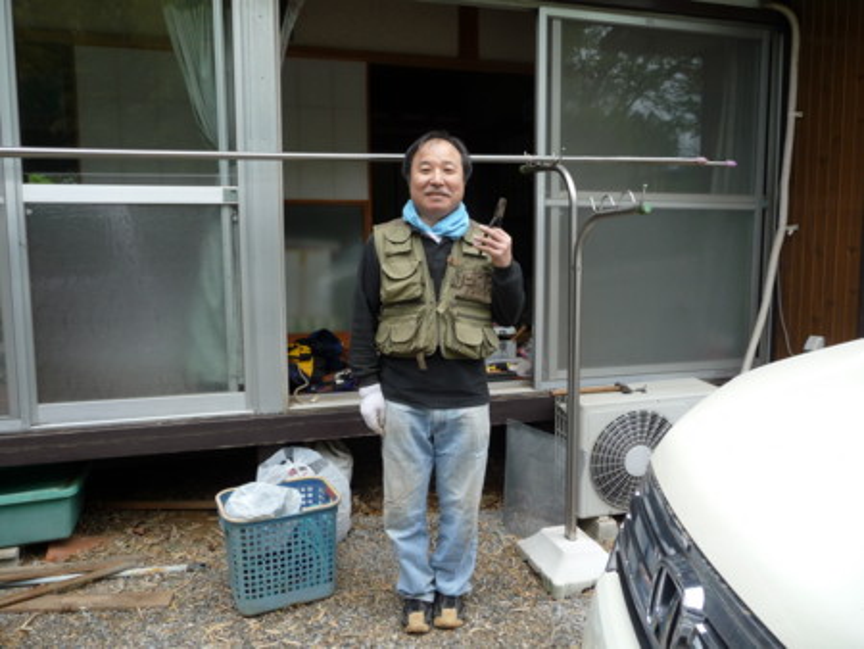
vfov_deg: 49.8
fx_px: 699
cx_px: 432
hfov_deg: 63.4
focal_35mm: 28
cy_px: 324
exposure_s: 1/80
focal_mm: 4.7
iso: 100
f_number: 3.3
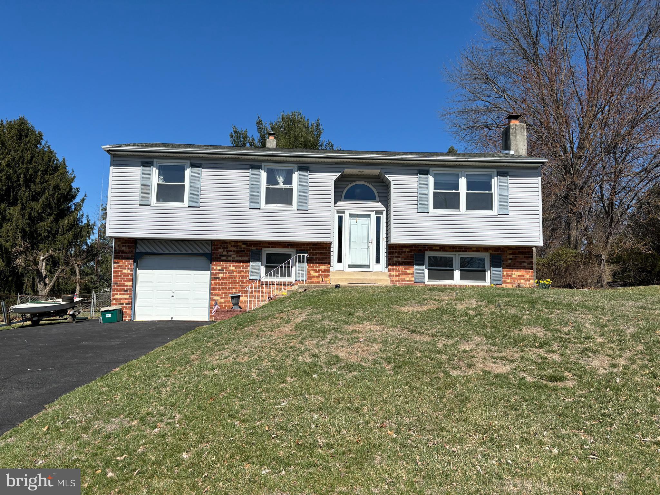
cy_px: 248
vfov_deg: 53.1
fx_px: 496
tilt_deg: +5.8
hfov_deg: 67.3
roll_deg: -1.4
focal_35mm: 26
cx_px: 330
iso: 50
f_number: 1.6
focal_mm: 5.96
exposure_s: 1/4854
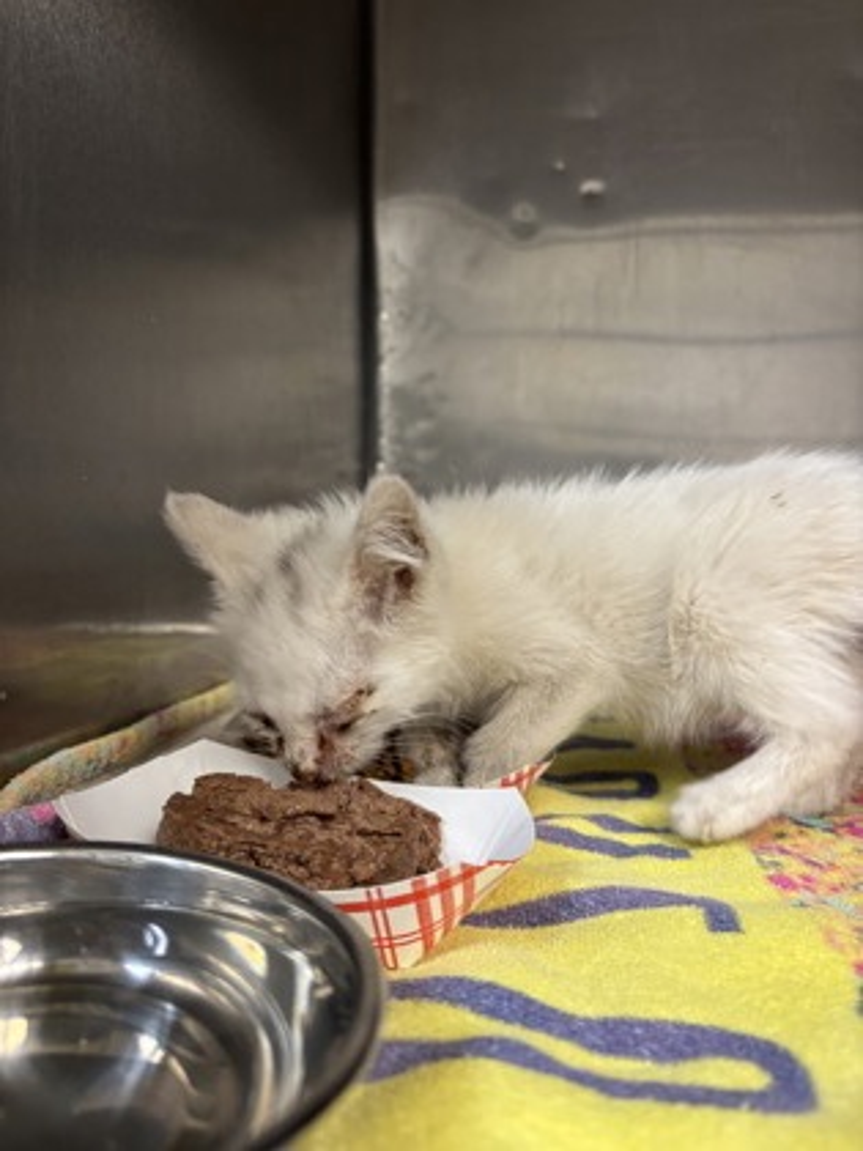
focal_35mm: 26
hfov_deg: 53.1
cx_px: 432
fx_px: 864
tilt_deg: -4.0
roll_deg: -1.5
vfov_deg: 67.3
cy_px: 576
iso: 250
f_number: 1.6
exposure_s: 1/60
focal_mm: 5.96
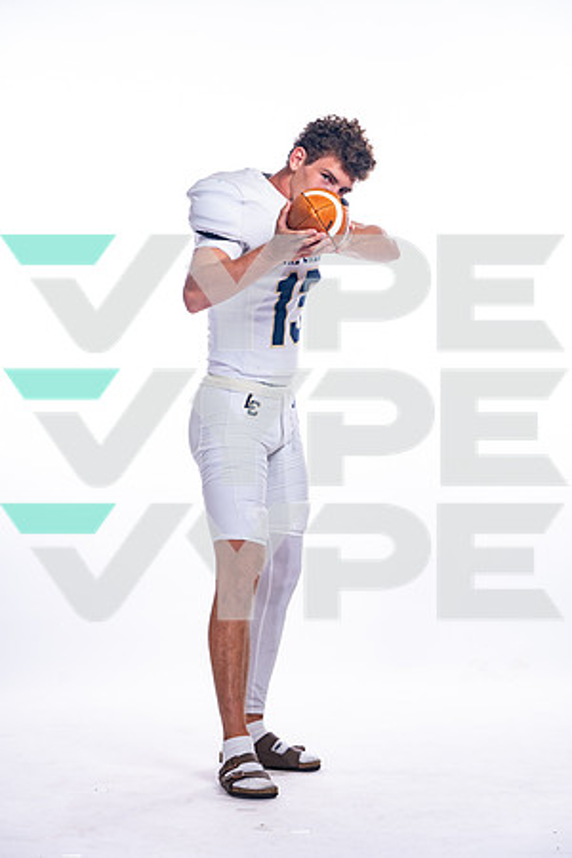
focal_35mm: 98
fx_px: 2335
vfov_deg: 20.8
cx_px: 286
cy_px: 429
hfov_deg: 14.0
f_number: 6.3
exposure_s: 1/250
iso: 400
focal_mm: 98
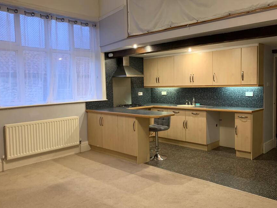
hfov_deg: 58.4
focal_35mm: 31
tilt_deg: -2.1
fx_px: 248
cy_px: 103
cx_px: 141
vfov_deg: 45.4
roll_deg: +1.0
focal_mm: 4.25
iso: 320
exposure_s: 1/50
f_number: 1.8
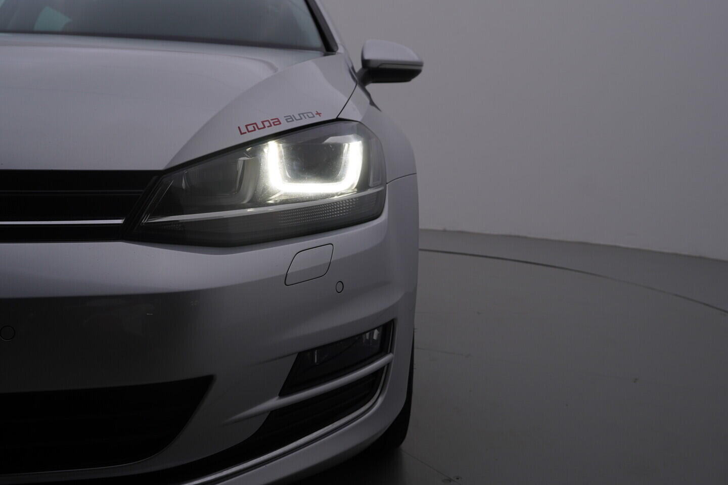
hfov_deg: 53.1
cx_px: 364
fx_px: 728
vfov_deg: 36.9
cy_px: 242
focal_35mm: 36
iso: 125
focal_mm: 24
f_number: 6.3
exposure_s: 1/200
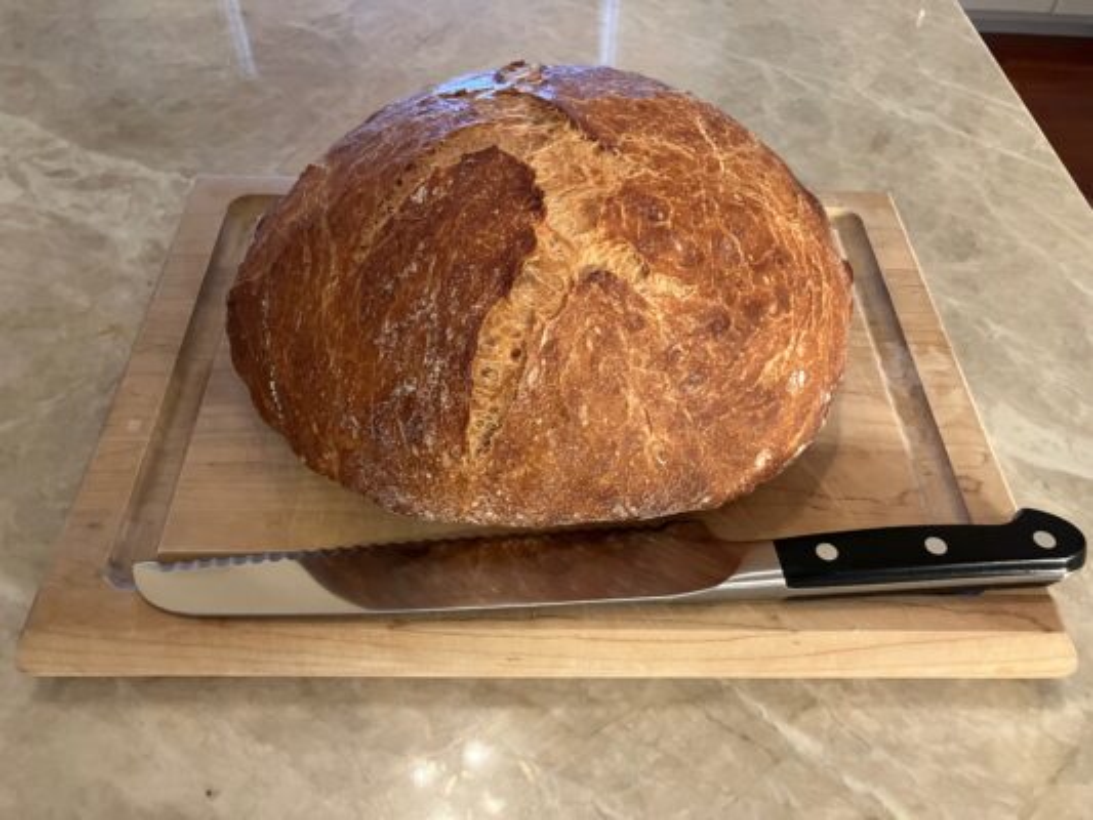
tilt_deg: -48.2
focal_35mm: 28
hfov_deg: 63.4
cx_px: 546
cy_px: 410
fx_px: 884
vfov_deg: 49.8
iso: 500
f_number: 1.8
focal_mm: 3.99
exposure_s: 1/30
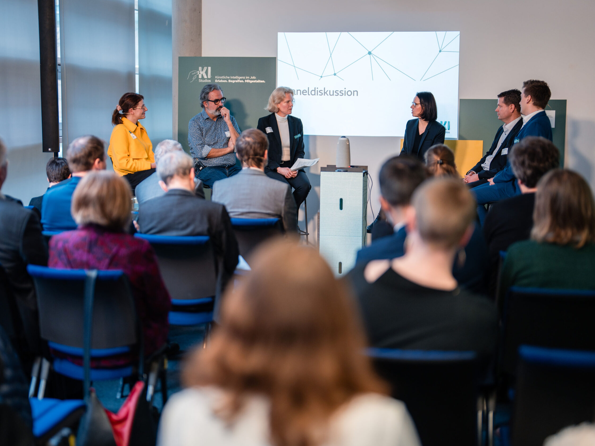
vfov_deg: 26.6
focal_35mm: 55
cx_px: 293
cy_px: 224
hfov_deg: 34.9
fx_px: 945
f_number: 1.2
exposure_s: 1/125
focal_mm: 50
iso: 100
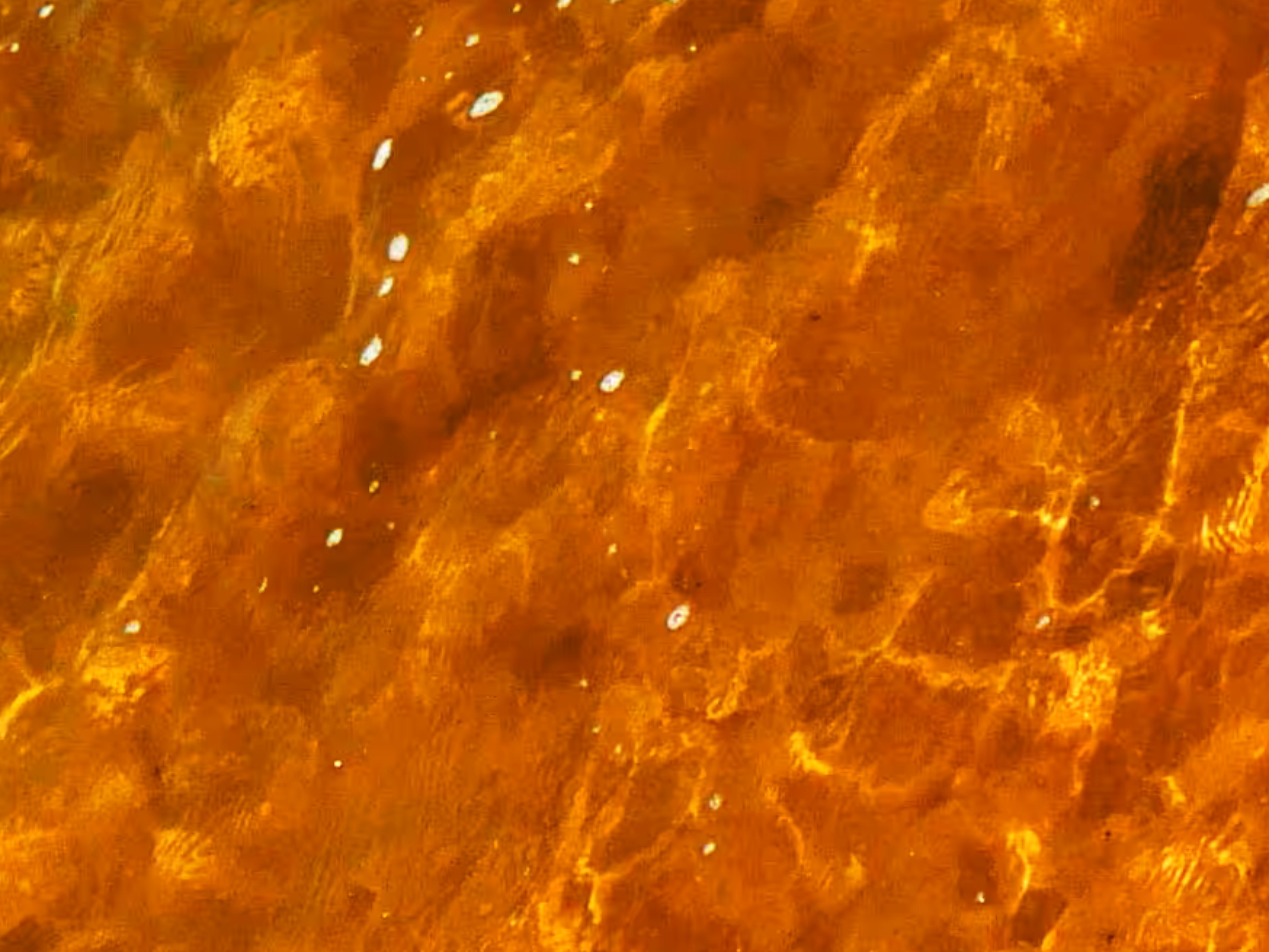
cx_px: 392
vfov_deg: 8.1
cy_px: 1623
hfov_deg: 11.0
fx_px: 6563
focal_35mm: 179
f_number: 5.6
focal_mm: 14.9
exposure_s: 1/640
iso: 200
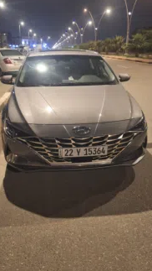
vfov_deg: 62.6
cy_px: 137
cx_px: 73
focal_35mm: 31
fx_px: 222
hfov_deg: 37.8
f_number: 1.8
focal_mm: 5.54
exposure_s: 1/20
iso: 400
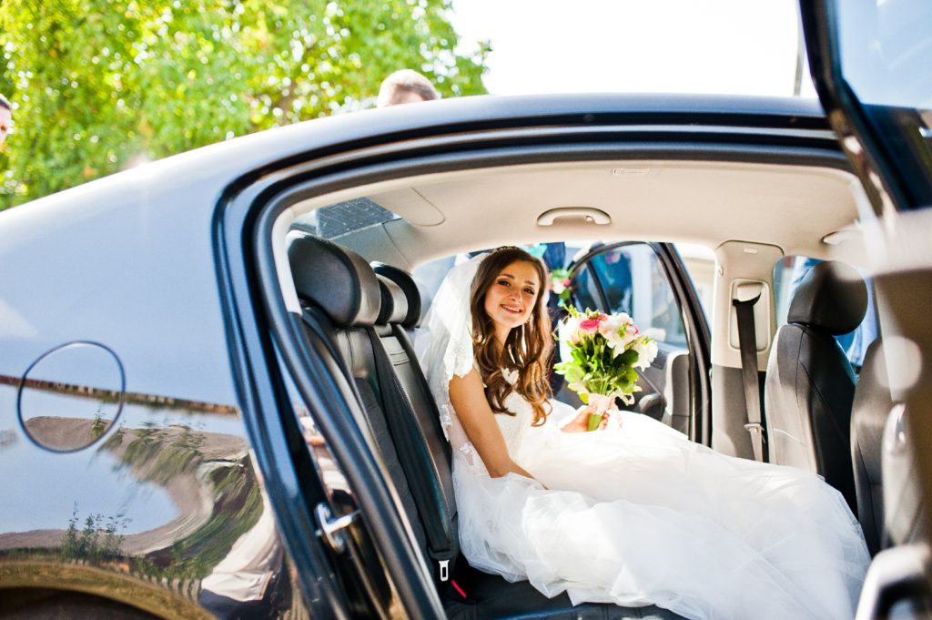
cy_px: 310
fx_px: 905
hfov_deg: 54.5
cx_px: 466
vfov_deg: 37.8
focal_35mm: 35
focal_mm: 35
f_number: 2.2
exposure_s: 1/800
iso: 200
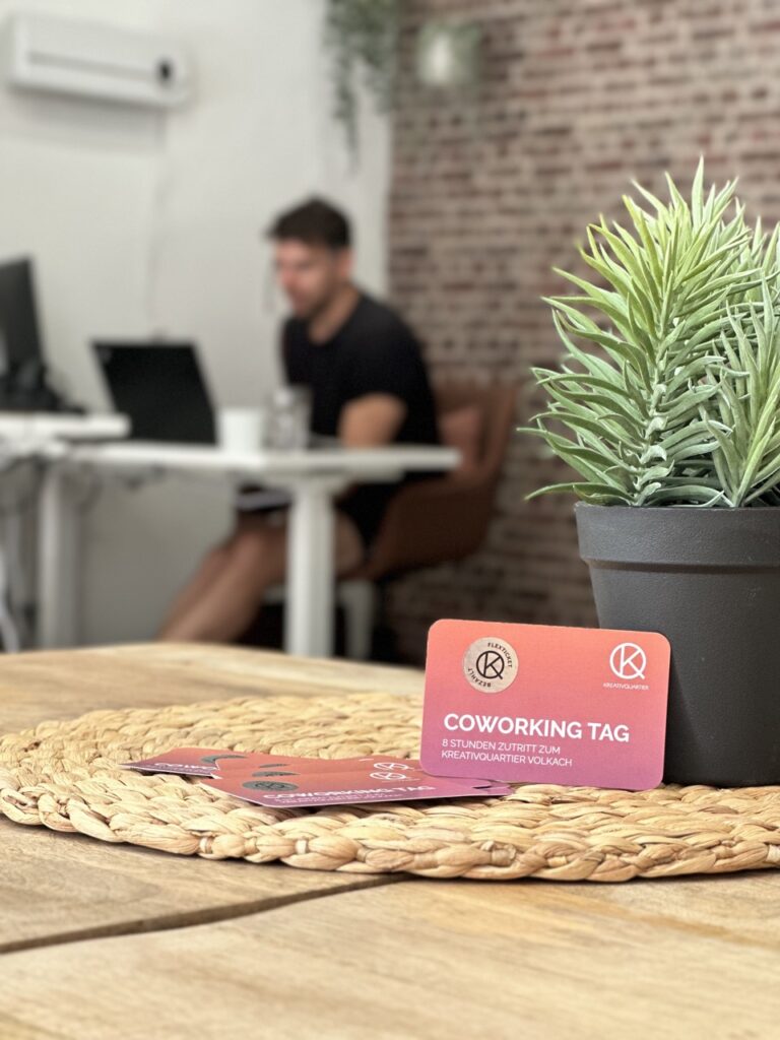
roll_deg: -1.9
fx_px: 2313
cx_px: 390
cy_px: 520
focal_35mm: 77
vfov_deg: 25.3
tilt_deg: -2.4
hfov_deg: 19.1
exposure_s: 1/121
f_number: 2.8
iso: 200
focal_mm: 9
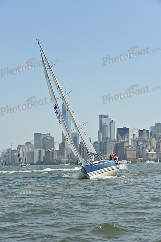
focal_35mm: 70
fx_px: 469
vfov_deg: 28.8
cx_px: 80
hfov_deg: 19.5
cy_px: 121
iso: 320
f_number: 8
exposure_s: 1/1250
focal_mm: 70
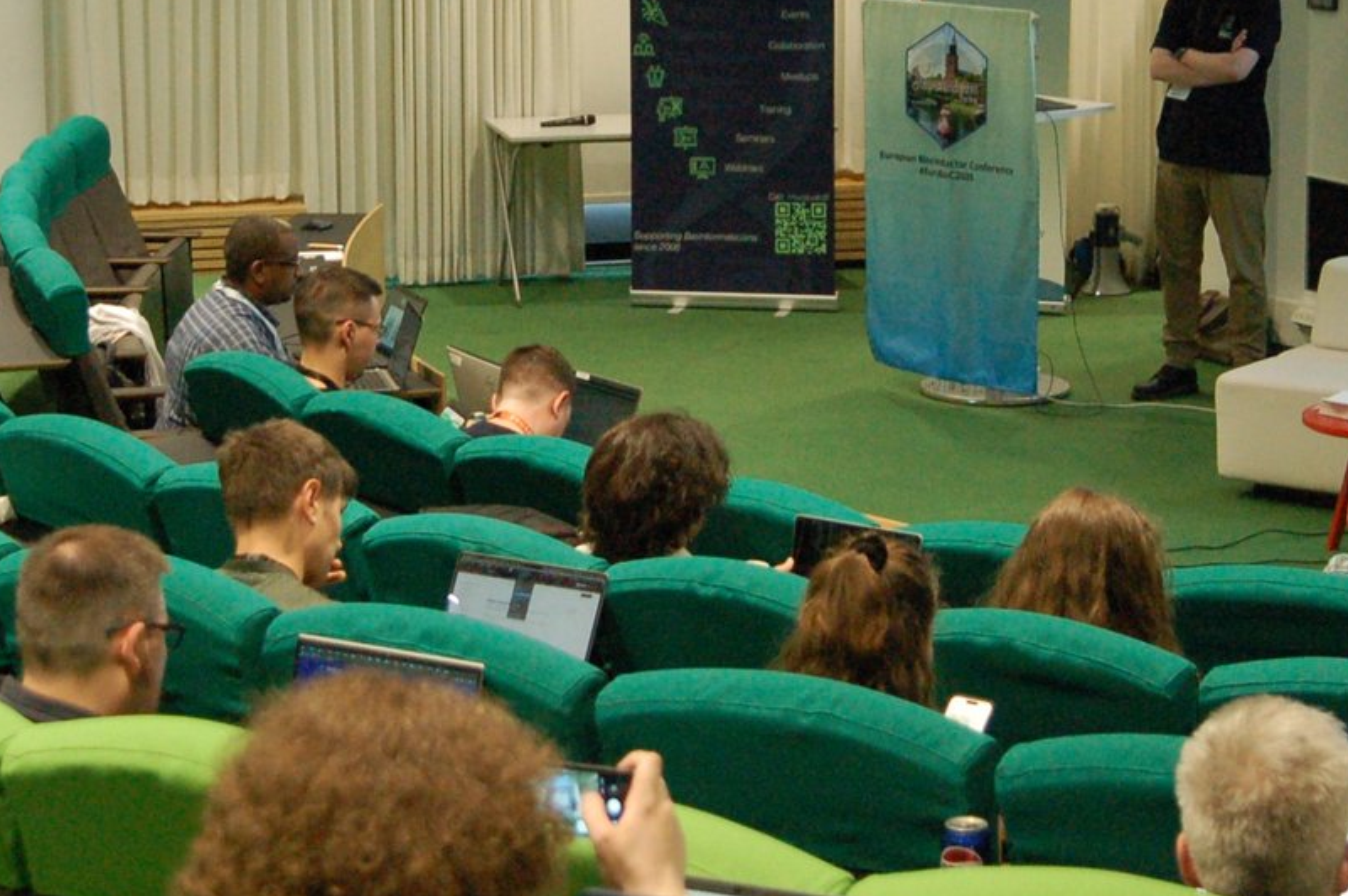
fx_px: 3788
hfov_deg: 20.2
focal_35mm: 101
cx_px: 657
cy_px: 226
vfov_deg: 13.5
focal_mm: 27
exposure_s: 1/125
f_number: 3.5
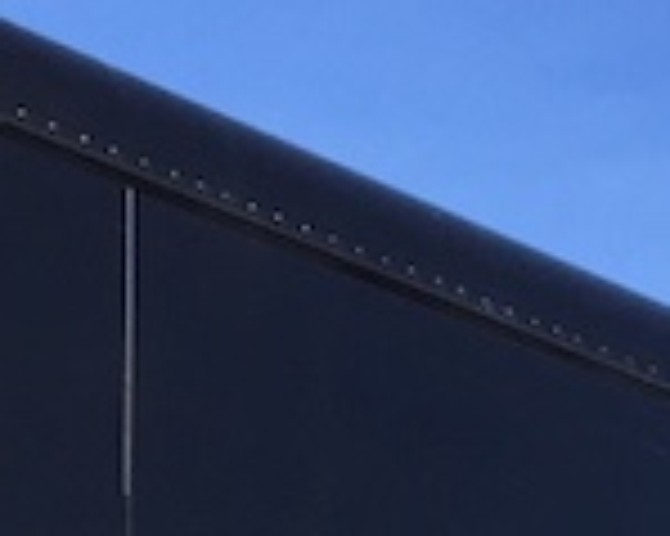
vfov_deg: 7.3
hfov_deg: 10.2
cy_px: 1576
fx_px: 3765
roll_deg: -2.1
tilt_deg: +4.6
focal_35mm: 190
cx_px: 373
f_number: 2.2
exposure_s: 1/1099
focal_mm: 4.15
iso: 32
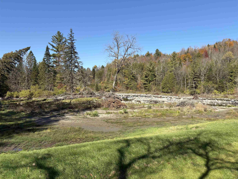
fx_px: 179
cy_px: 90
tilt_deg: -0.3
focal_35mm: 26
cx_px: 119
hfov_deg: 67.3
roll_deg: +0.1
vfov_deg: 53.1
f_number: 1.6
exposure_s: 1/2364
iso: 50
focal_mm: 5.96
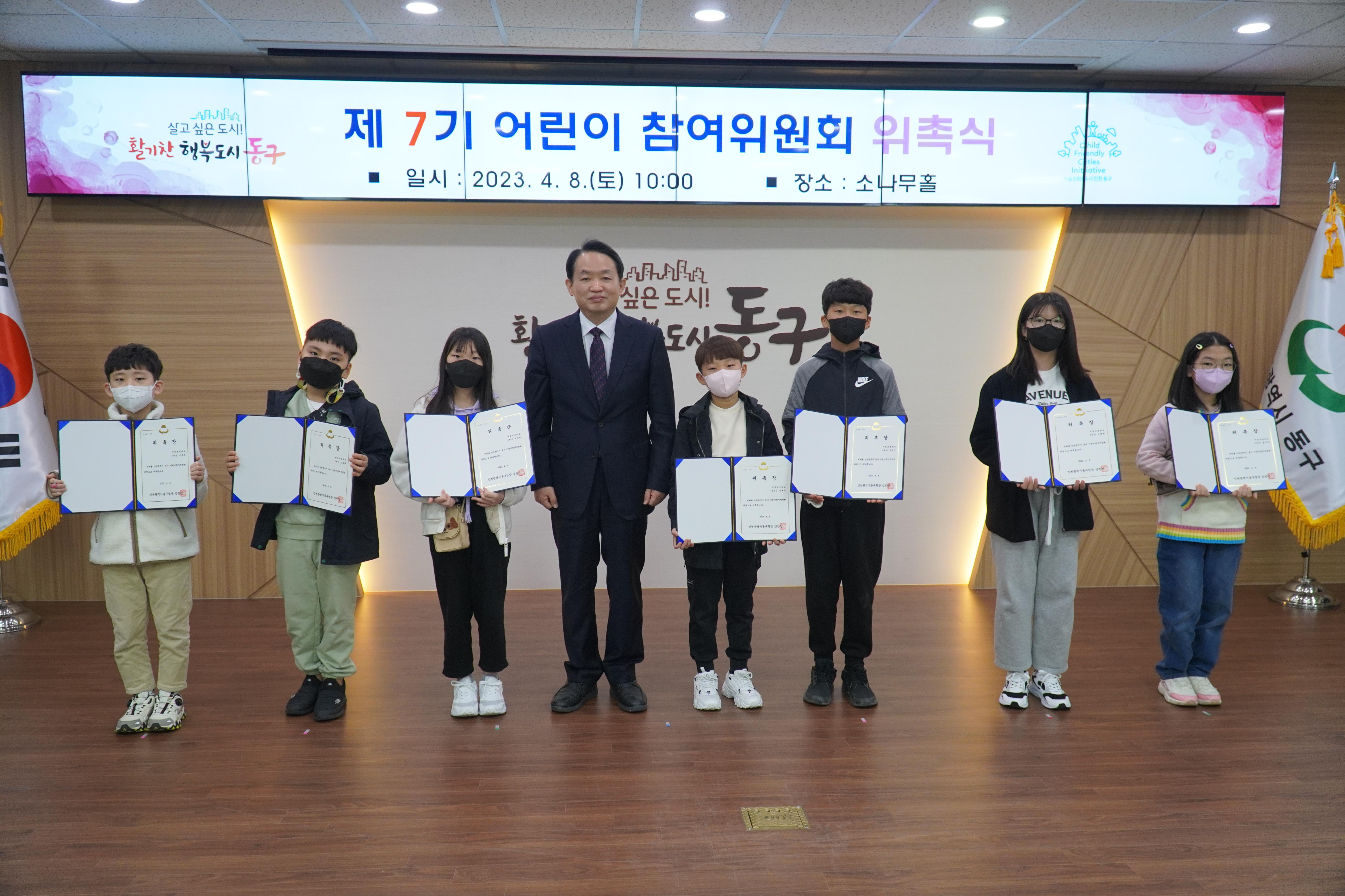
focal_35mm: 27
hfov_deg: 67.4
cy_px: 448
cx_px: 672
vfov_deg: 47.9
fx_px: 1009
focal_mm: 18
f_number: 4
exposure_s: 1/160
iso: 800
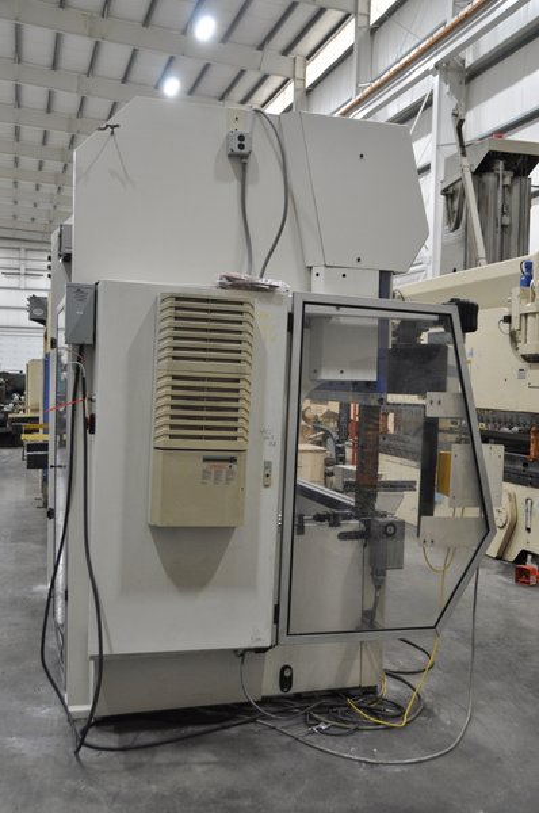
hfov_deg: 36.8
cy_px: 406
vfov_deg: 53.2
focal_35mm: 36
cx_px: 270
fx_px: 811
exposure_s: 1/30
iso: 720
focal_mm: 24
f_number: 3.8
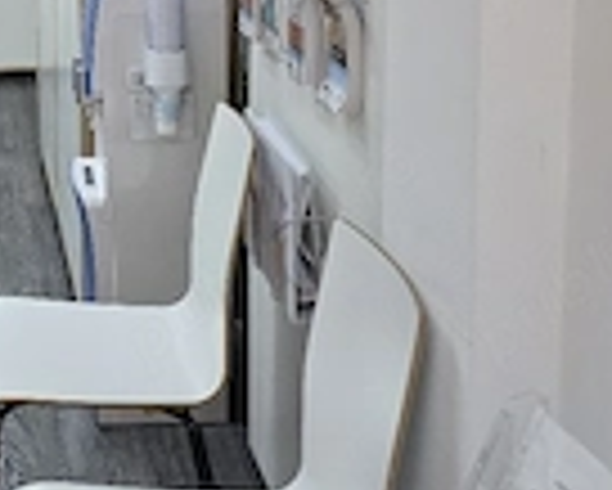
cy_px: -45
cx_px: 14
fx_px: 1196
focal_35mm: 66
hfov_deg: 27.2
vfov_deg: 22.0
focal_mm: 6.3
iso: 250
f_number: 1.7
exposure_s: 1/101
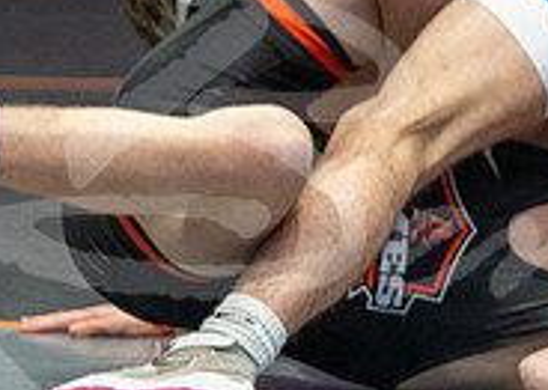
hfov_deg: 3.0
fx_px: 10292
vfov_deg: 2.2
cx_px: 342
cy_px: 427
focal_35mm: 662
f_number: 2.8
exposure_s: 1/1000
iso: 3200
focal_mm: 120
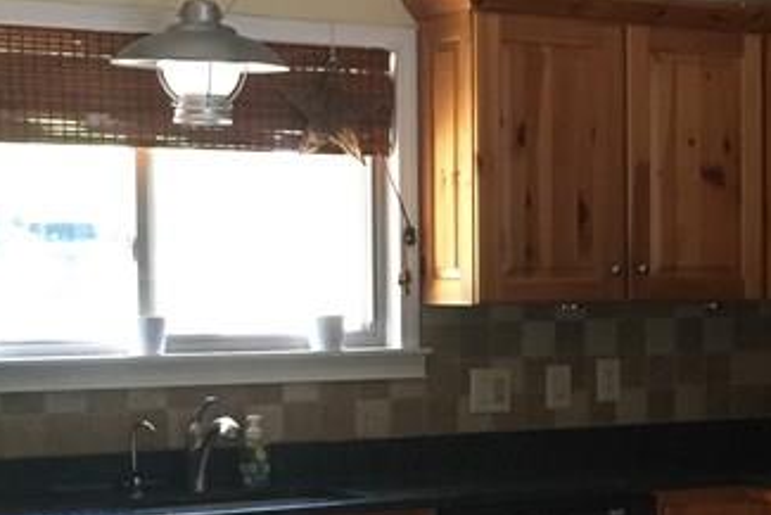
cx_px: 707
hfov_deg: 21.0
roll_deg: +0.2
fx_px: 2035
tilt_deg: -2.6
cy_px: 394
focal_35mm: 95
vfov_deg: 14.4
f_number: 2.2
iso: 80
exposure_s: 1/15
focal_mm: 4.15
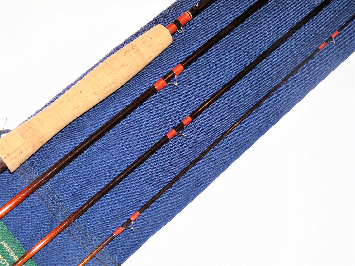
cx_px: 178
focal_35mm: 65
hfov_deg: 29.8
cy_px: 133
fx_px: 667
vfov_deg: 22.6
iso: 100
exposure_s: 1/30
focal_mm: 11.5
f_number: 3.4
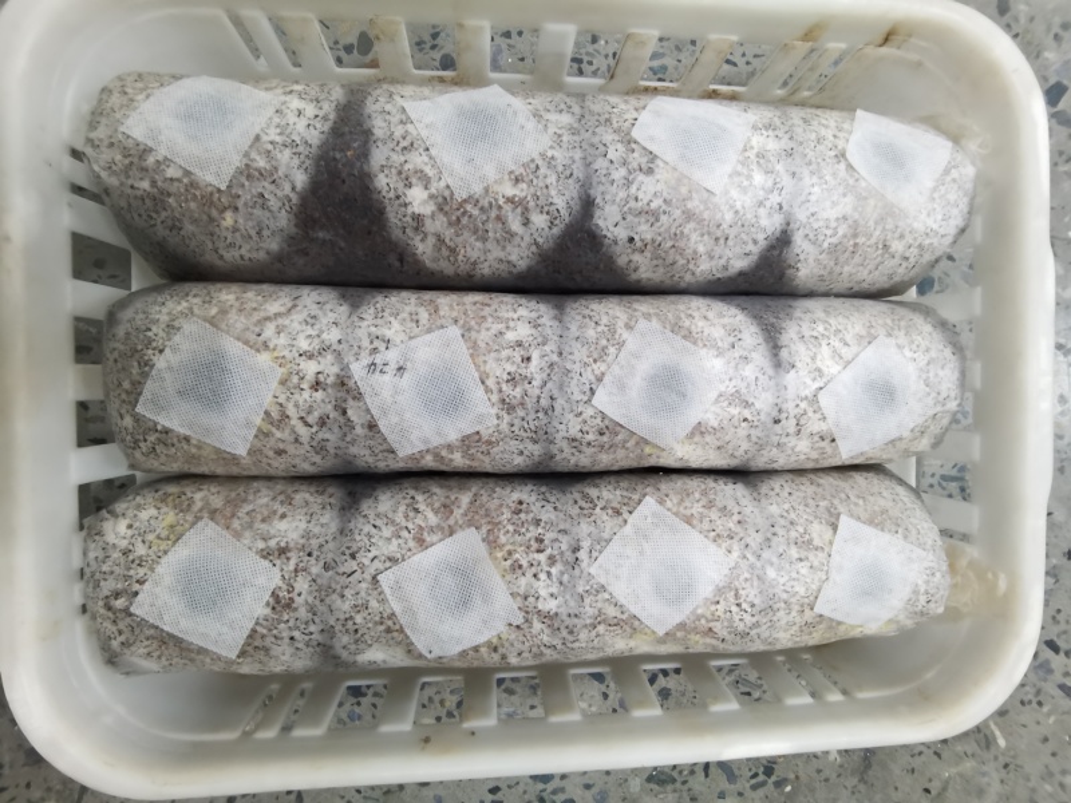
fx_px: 526
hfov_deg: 91.0
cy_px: 402
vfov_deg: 74.7
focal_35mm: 17
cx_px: 536
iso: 500
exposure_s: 1/25
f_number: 2.2
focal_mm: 2.26
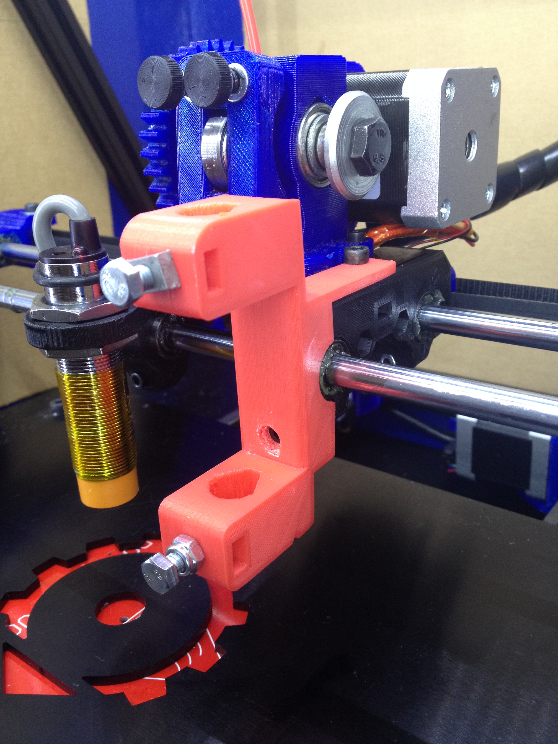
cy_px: 372
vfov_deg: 52.6
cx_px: 279
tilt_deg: -21.0
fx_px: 752
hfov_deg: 40.7
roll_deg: +4.9
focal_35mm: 35
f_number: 2.4
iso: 100
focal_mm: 4.28
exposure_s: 1/20
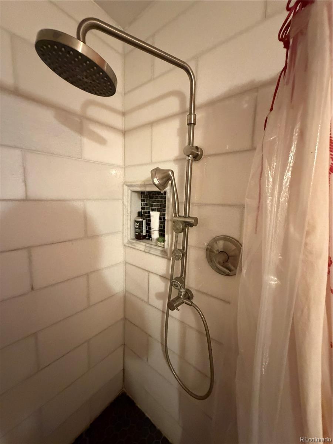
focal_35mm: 14
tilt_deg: -7.8
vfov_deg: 102.1
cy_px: 222
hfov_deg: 85.7
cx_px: 166
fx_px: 180
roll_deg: -2.0
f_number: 2.2
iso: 1000
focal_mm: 2.22
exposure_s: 1/40
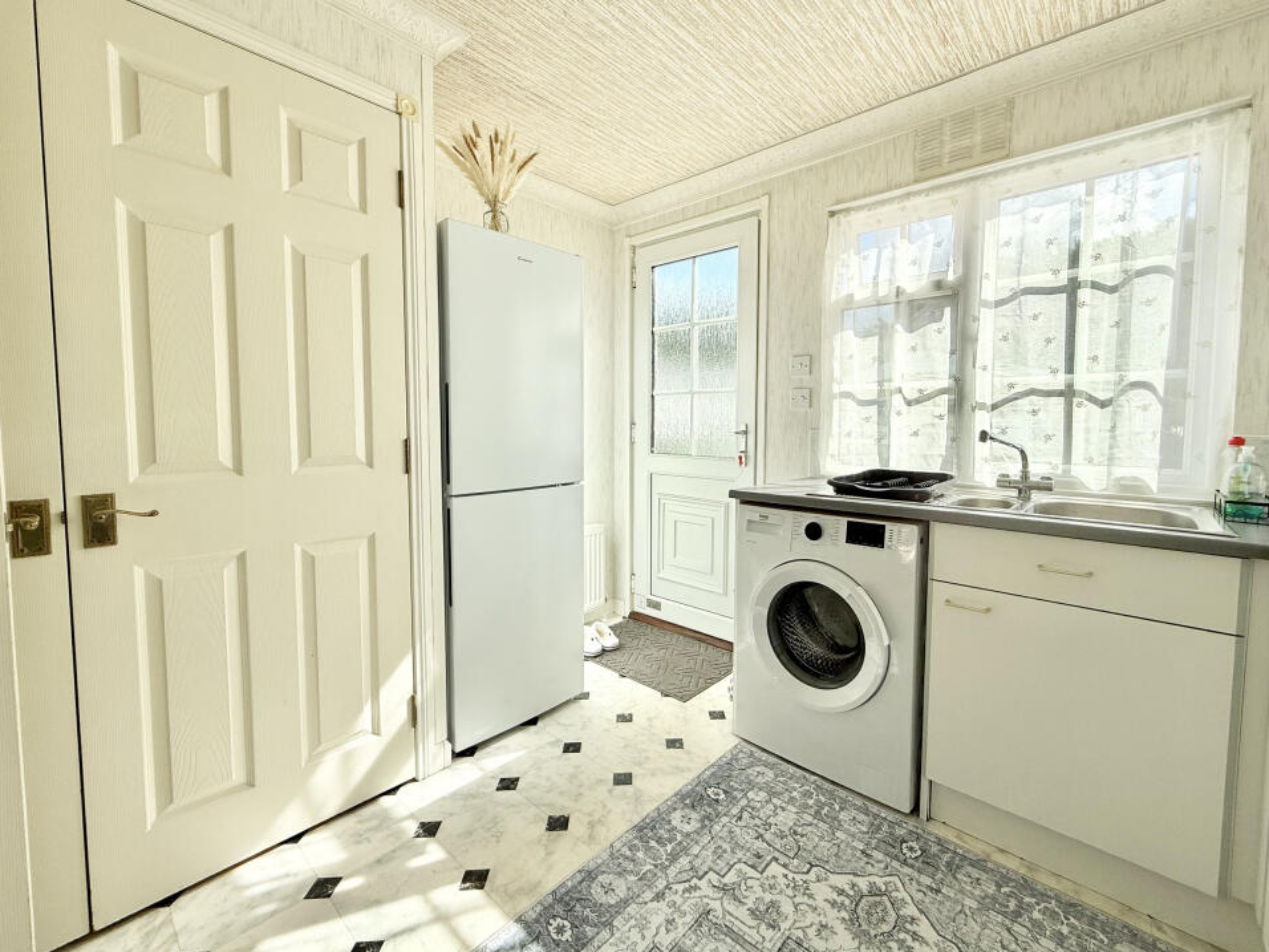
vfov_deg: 81.7
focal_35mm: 15
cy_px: 455
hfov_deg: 98.0
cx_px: 674
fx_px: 550
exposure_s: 1/1017
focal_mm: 2.22
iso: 50
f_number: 2.2
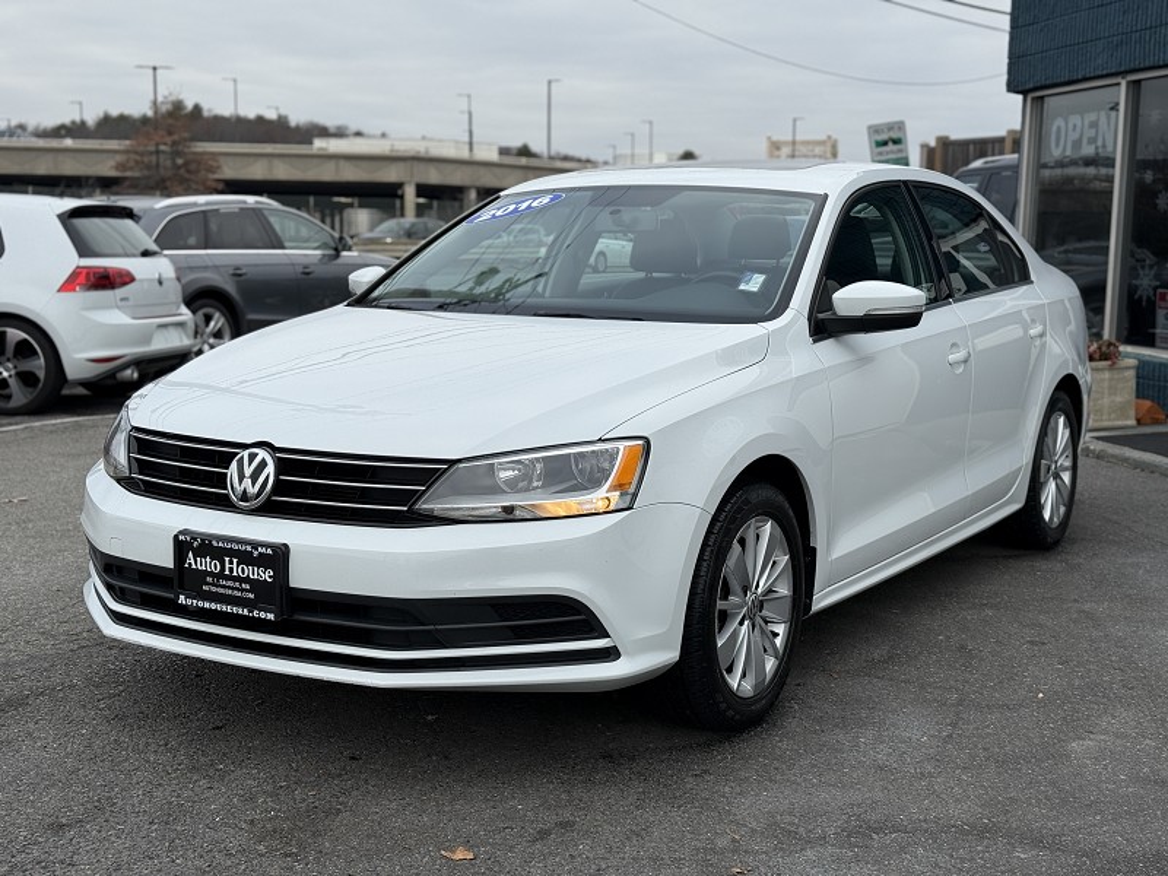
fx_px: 1620
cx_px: 584
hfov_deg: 39.7
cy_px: 438
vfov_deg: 30.3
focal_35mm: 48
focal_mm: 6.76
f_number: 1.78
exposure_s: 1/1980
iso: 64
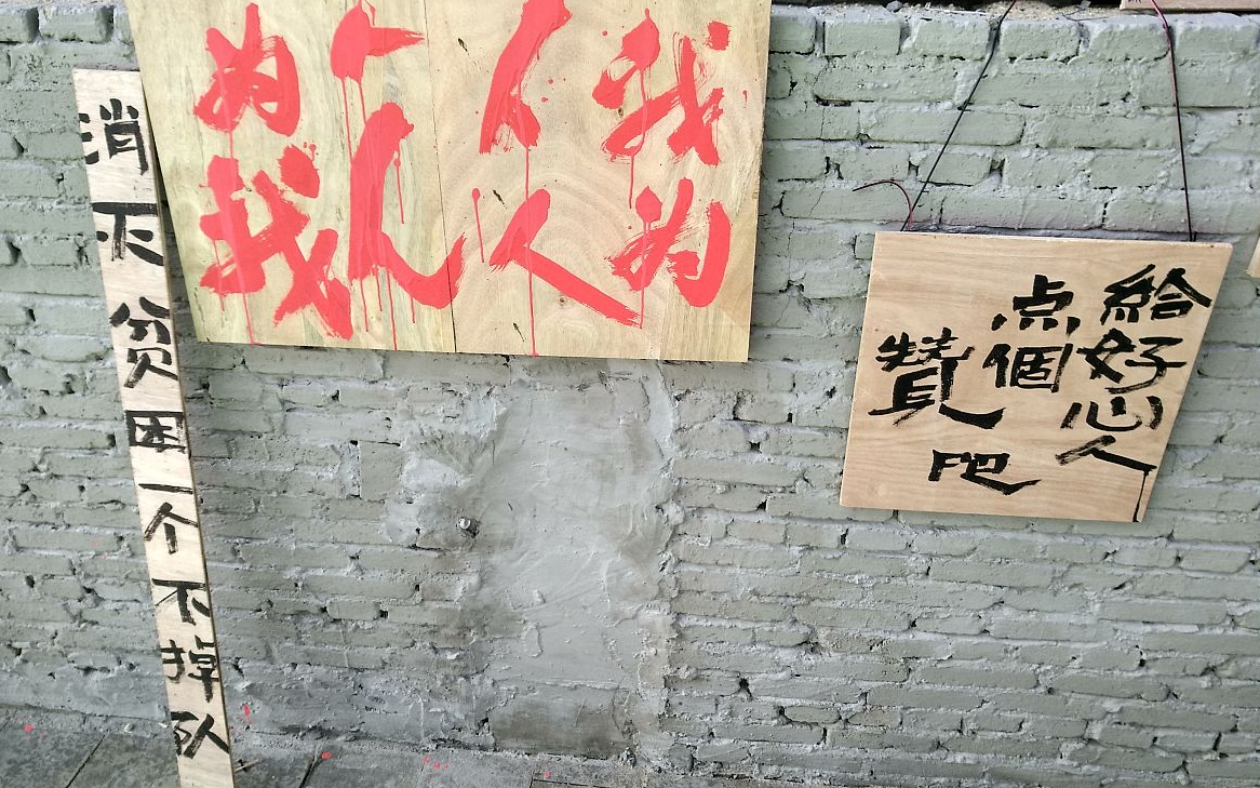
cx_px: 615
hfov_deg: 74.8
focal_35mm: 24
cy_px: 388
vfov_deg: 51.1
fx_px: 824
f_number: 2.2
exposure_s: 1/195
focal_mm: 3.81
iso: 100
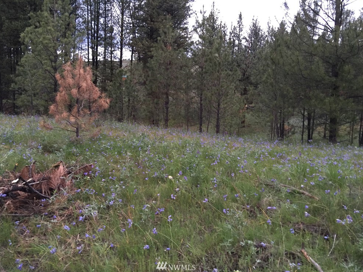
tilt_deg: -8.2
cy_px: 139
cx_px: 177
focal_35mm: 30
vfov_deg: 46.8
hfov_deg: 60.0
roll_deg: -0.9
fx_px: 315
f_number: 2.2
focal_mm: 4.15
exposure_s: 1/30
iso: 250
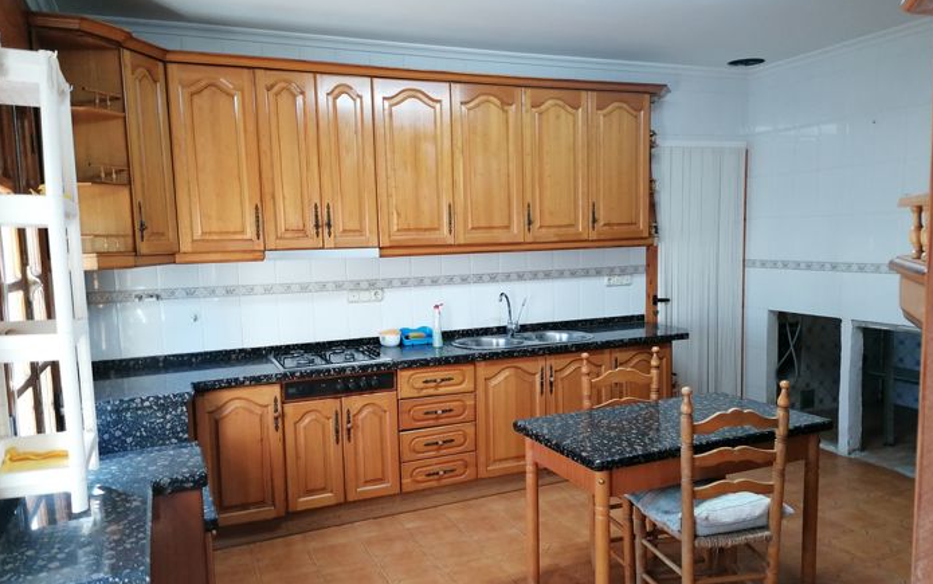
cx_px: 468
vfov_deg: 43.1
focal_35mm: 29
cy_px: 317
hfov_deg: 64.6
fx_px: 738
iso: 250
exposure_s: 1/33.3
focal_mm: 4.75
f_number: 1.8
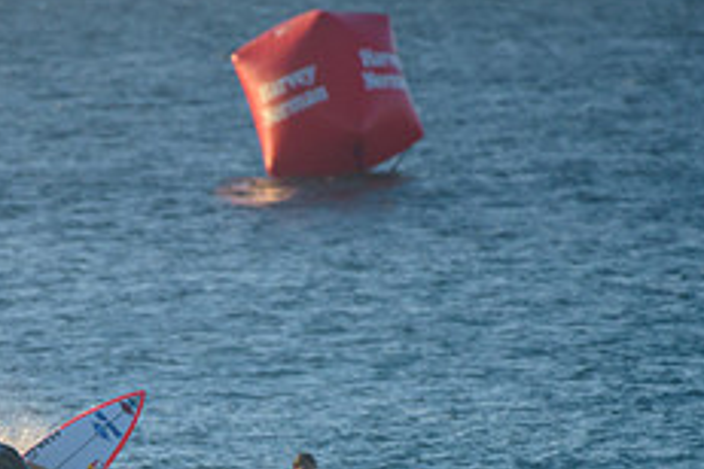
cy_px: 498
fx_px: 24540
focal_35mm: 1255
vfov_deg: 1.1
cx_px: 91
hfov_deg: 1.6
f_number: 5.6
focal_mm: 500
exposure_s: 1/2000
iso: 640
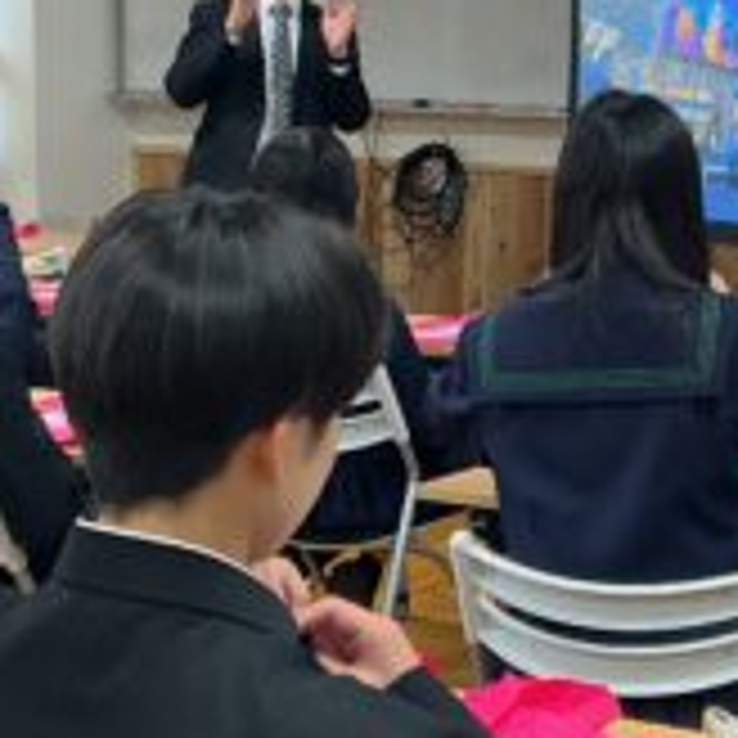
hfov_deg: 19.3
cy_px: 259
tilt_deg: -5.8
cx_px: 688
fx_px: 2123
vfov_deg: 19.7
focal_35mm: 88
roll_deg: -0.3
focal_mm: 3
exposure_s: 1/60
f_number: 1.8
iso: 100
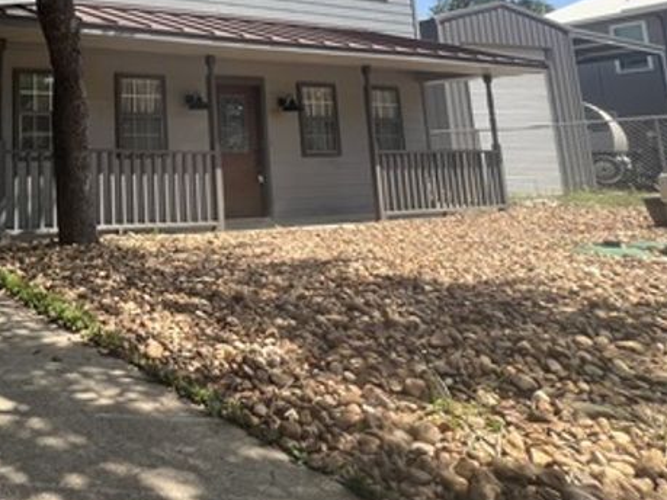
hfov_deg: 52.1
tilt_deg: +8.0
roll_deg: +0.0
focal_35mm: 29
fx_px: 559
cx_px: 35
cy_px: 57
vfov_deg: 44.2
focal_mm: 1.57
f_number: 1.8
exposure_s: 1/399
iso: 32
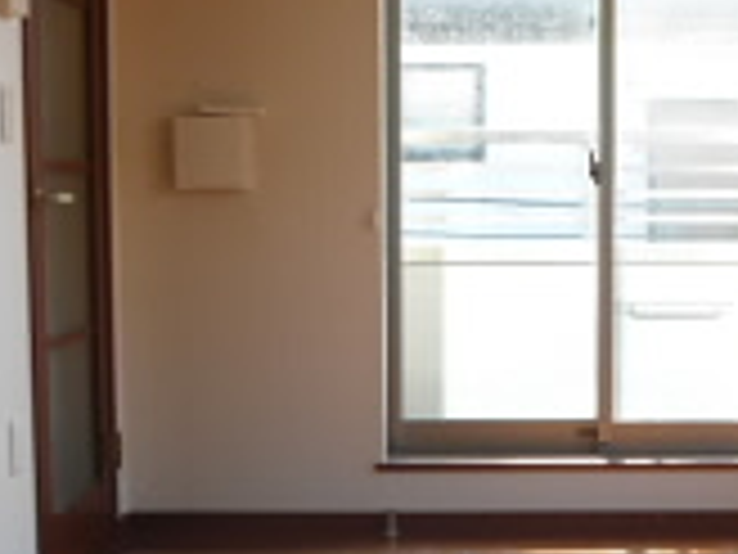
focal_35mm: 76
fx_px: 1620
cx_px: 490
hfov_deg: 25.5
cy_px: 421
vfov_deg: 19.2
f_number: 3.1
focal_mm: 4.5
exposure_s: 1/80
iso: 100
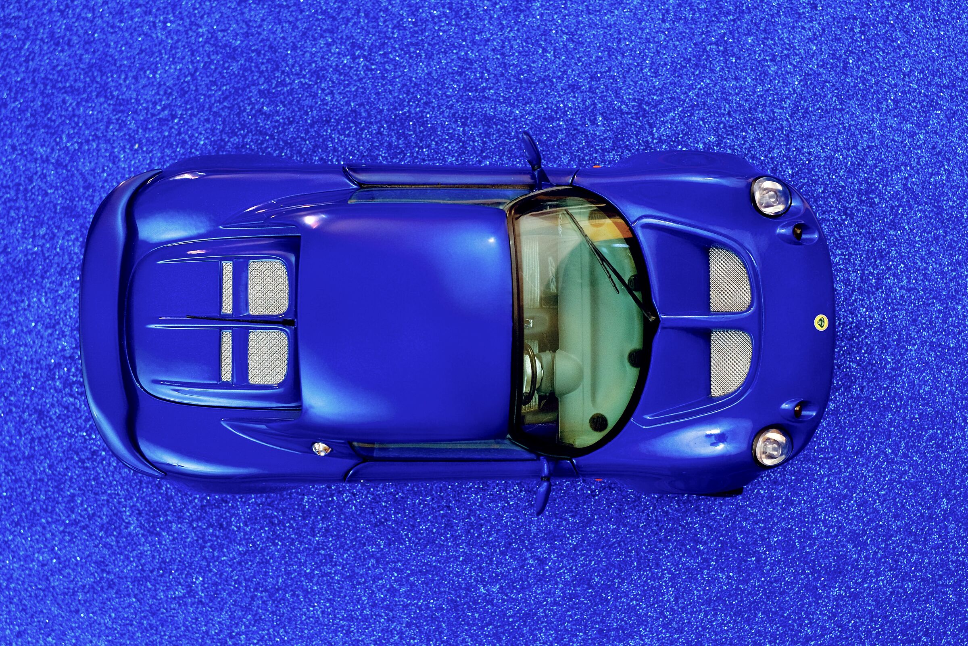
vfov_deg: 25.5
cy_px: 323
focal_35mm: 53
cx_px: 484
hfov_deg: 37.5
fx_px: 1425
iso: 640
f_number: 4
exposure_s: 1/40
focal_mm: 35
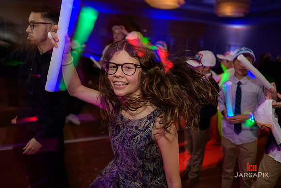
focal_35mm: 32
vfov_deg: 41.1
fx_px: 250
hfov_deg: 58.7
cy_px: 94
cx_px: 140
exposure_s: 1/15
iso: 400
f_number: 3.2
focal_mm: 32
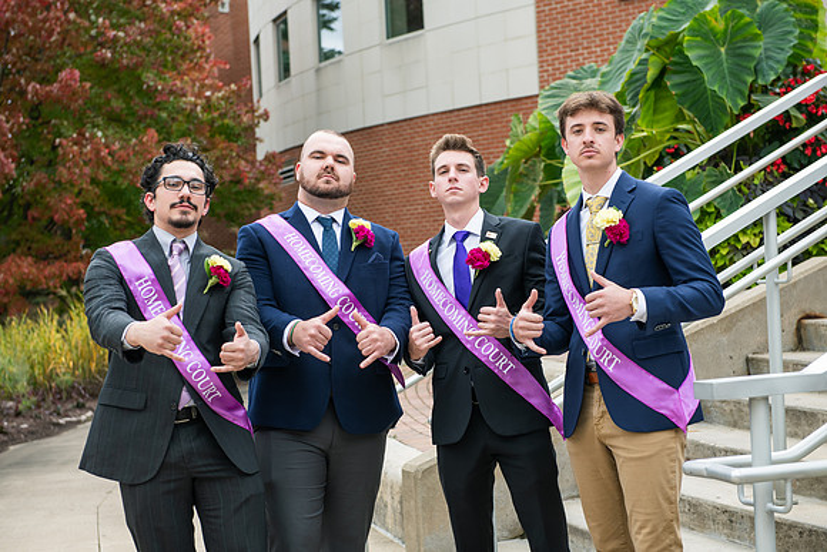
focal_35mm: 70
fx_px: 1608
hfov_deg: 28.8
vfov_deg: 19.5
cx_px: 414
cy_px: 276
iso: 200
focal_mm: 70
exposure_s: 1/320
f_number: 5
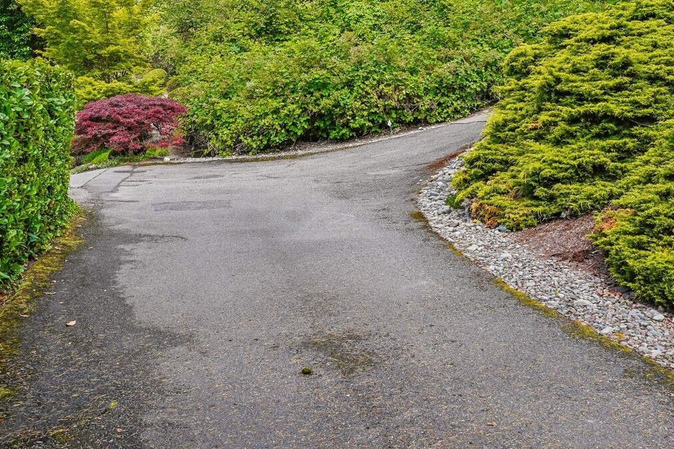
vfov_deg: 28.2
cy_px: 108
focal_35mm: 47
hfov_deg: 41.8
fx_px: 880
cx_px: 379
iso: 160
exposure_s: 1/125
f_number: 8
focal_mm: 28
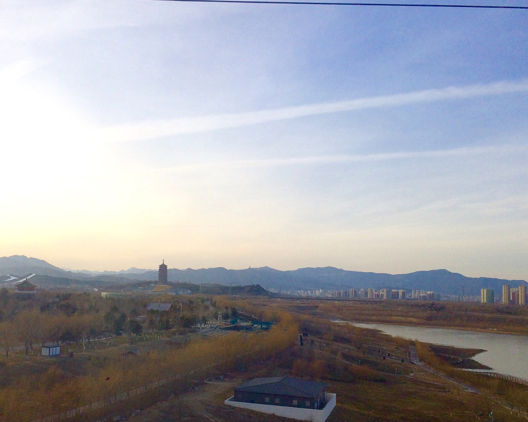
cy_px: 247
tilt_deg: -0.1
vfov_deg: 40.0
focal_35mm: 37
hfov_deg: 48.8
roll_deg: -1.3
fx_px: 578
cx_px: 214
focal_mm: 4.15
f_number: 2.2
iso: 32
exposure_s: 1/488
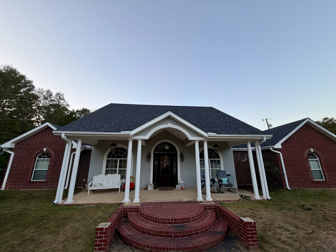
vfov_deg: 85.7
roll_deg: +1.4
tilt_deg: +16.7
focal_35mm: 14
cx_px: 168
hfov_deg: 102.1
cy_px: 126
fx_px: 136
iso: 40
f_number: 2.2
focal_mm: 2.22
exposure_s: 1/136
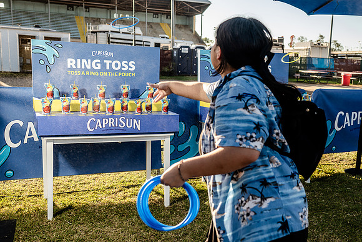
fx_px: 398
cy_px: 131
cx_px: 229
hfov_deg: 48.4
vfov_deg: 33.8
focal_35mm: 40
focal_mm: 31
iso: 50
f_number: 4
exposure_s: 1/200
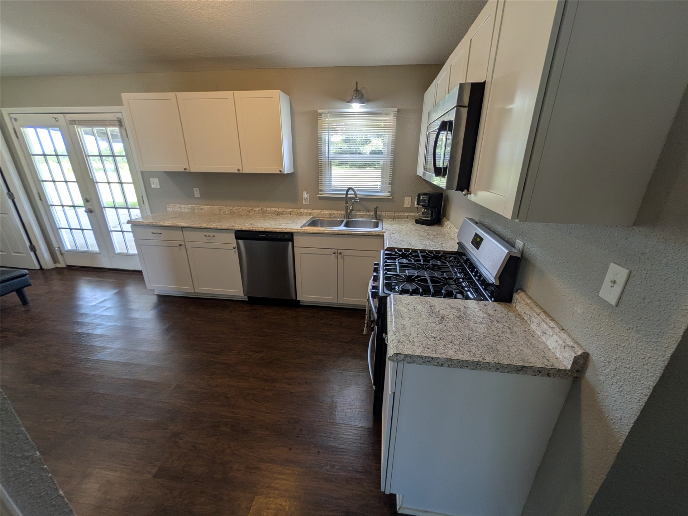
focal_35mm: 14
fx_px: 278
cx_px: 344
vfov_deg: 85.7
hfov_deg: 102.1
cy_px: 258
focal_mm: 1.83
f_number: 2.2
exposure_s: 1/120
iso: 80
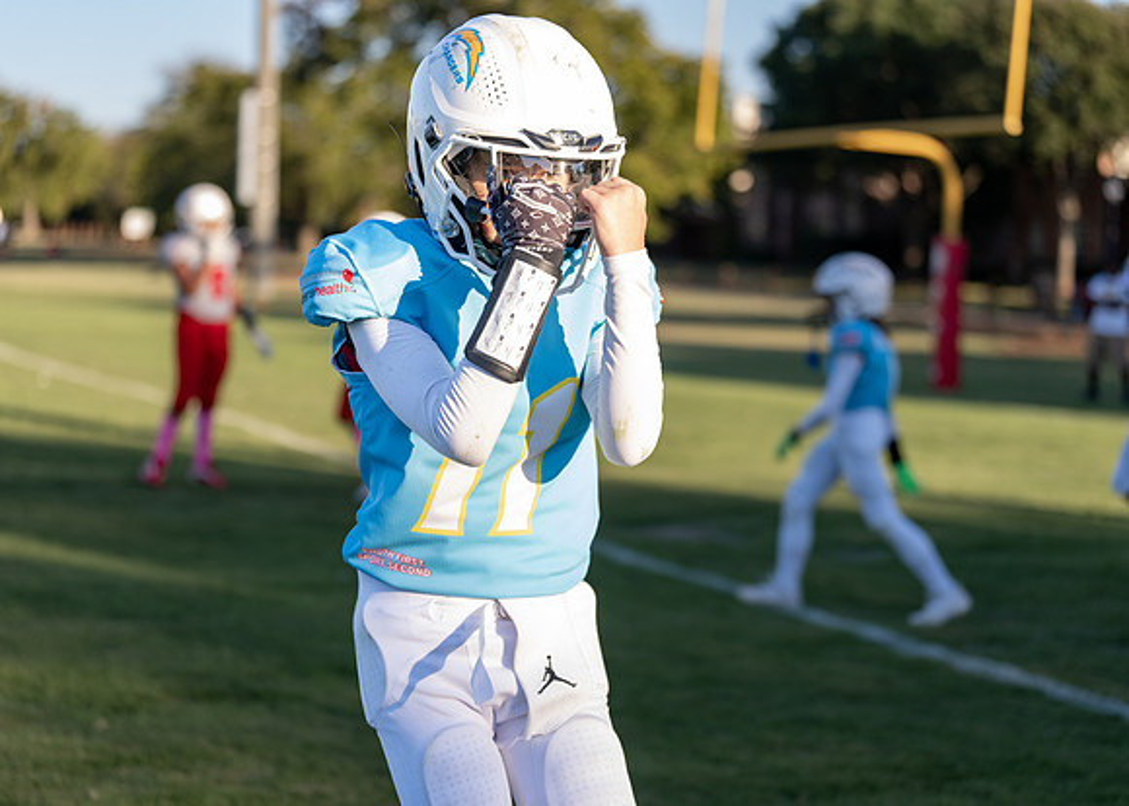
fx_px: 2371
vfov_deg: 19.3
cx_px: 525
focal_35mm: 74
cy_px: 405
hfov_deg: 26.8
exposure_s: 1/800
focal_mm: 70
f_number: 2.8
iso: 200
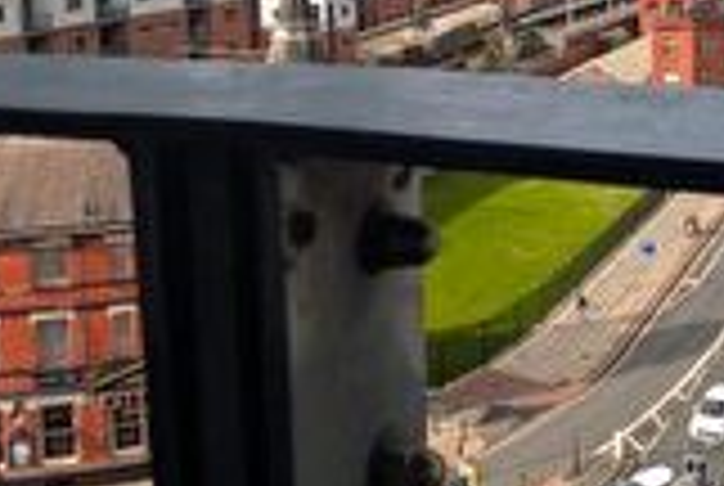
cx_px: 569
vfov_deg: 24.0
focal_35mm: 54
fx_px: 1088
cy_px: -11
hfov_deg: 35.7
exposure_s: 1/2174
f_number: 1.7
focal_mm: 2.02
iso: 50
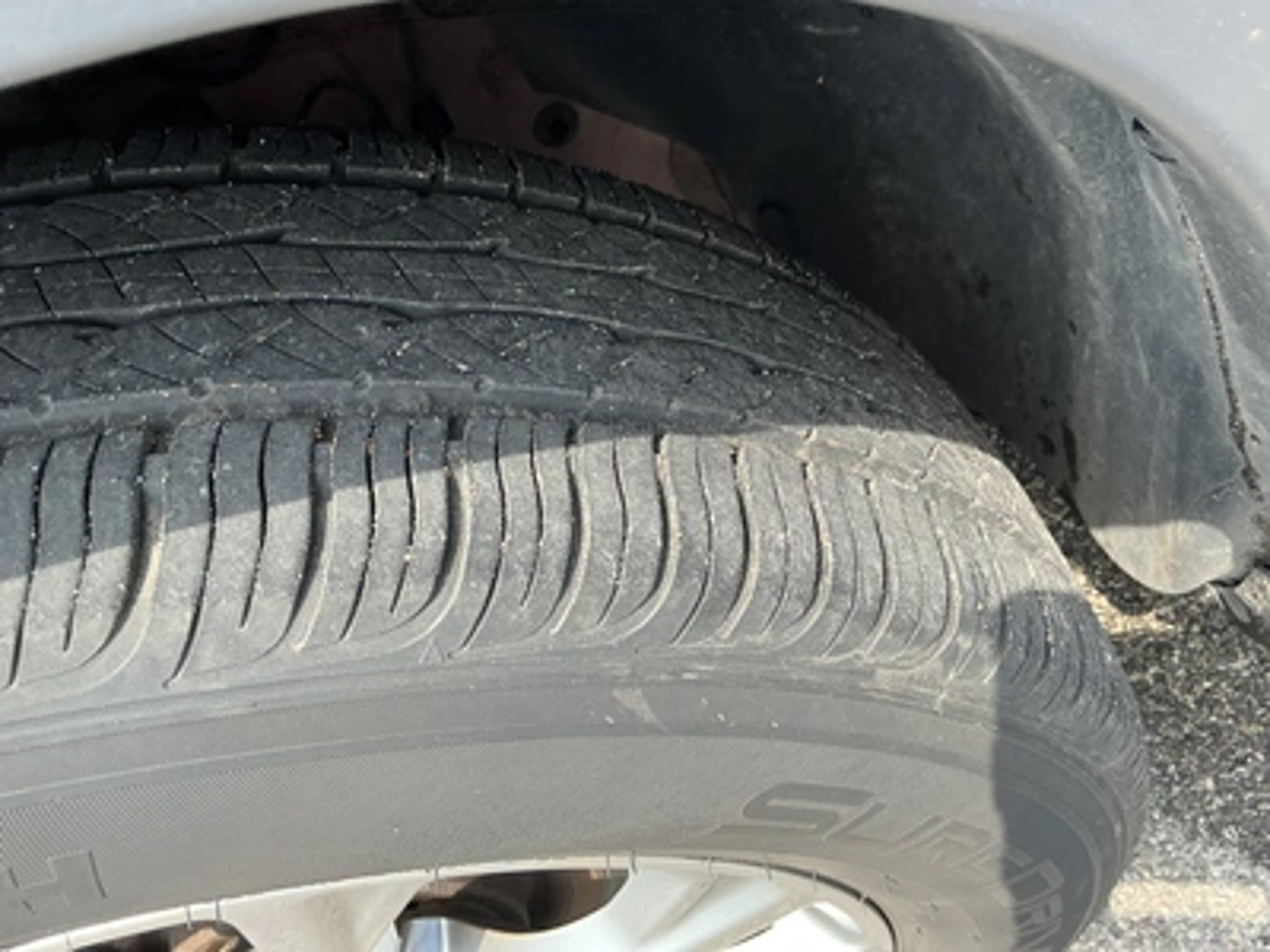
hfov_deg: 63.4
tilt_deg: -50.0
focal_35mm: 28
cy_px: 476
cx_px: 635
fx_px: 1027
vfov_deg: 49.7
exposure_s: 1/222
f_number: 1.8
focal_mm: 3
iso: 25
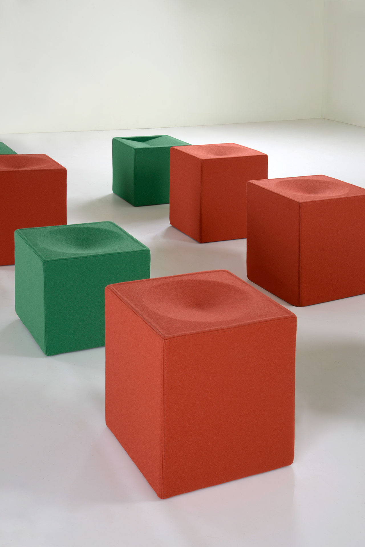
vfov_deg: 41.1
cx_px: 182
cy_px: 274
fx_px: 730
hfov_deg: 28.1
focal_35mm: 48
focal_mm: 48
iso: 100
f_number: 16
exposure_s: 1/2
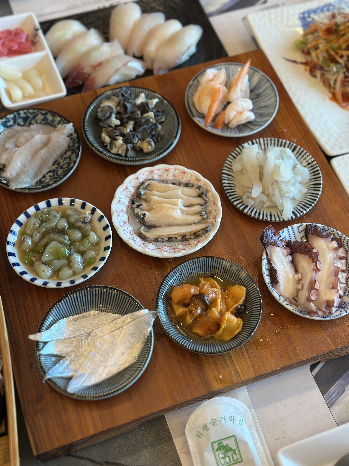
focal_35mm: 48
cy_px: 233
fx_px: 645
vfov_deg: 39.7
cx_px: 174
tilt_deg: -59.6
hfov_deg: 30.3
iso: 125
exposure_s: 1/120
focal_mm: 6.86
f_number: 1.78
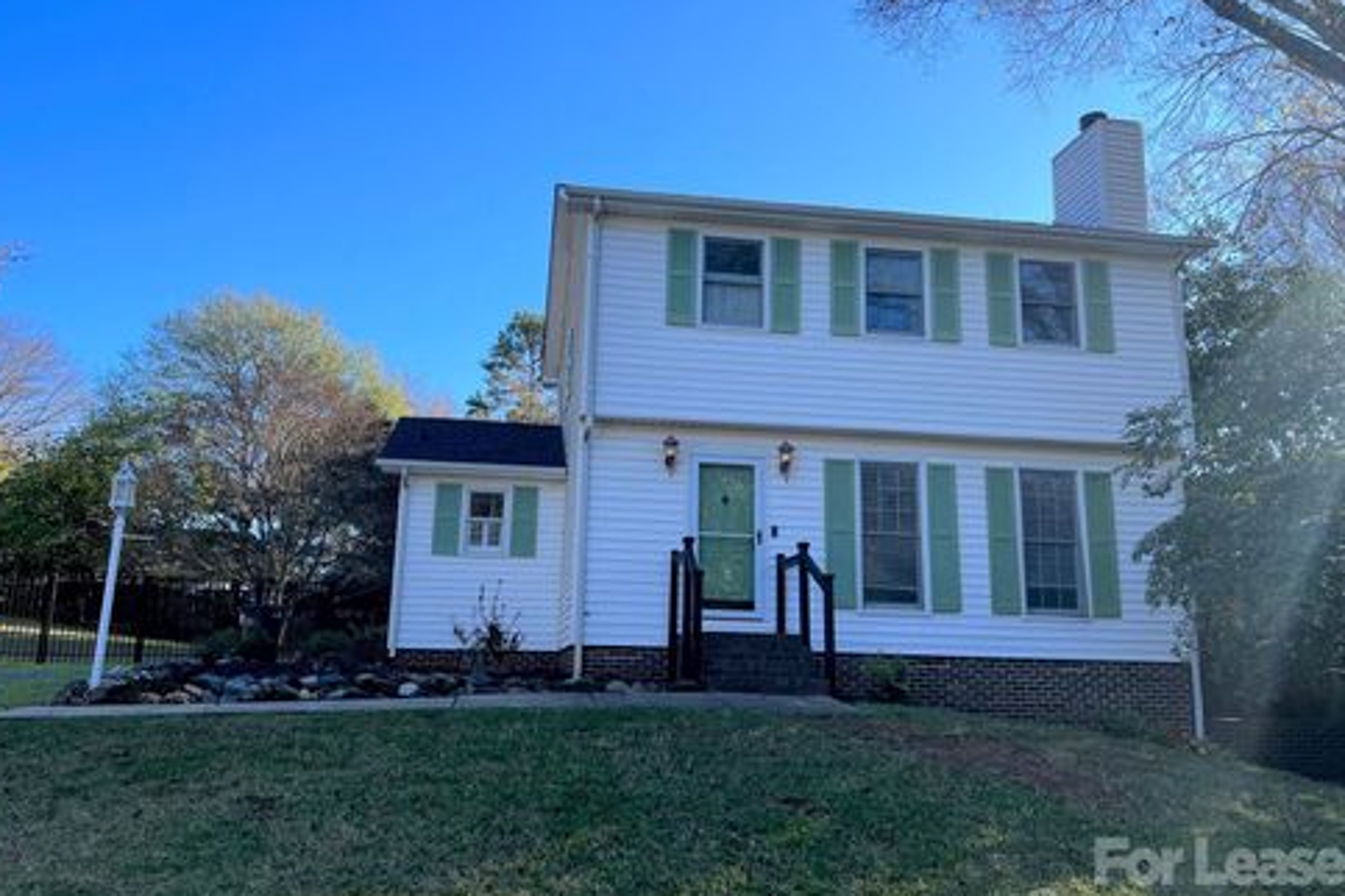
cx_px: 660
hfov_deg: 65.5
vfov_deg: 46.4
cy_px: 449
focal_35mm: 28
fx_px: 1046
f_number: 1.5
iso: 50
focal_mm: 5.7
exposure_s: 1/1621
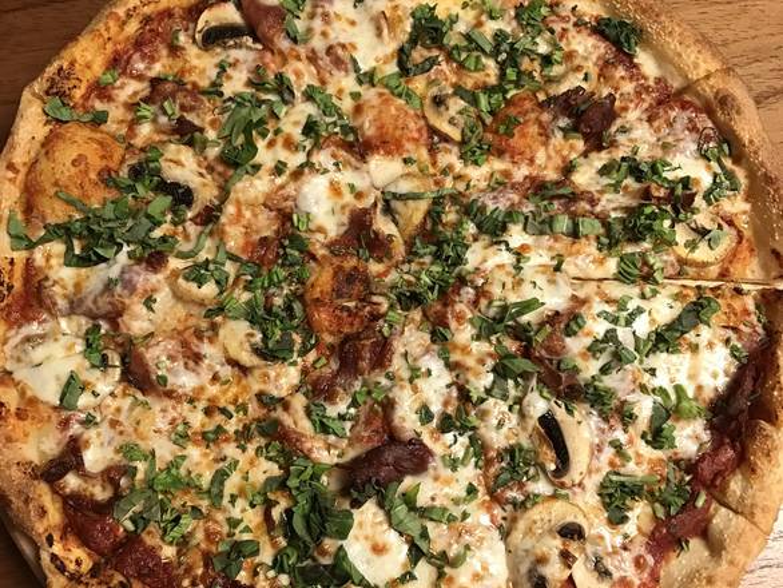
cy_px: 294
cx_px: 392
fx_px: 634
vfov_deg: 49.8
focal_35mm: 28
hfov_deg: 63.4
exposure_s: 1/17
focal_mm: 3.99
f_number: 1.8
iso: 40
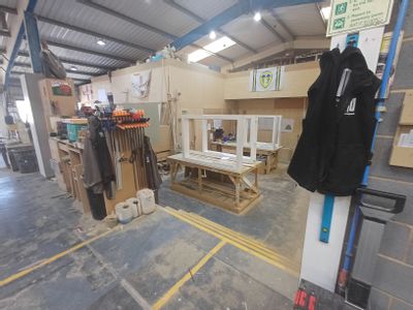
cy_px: 155
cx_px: 206
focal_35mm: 16
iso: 160
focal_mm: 1.64
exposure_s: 1/33.3
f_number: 2.2
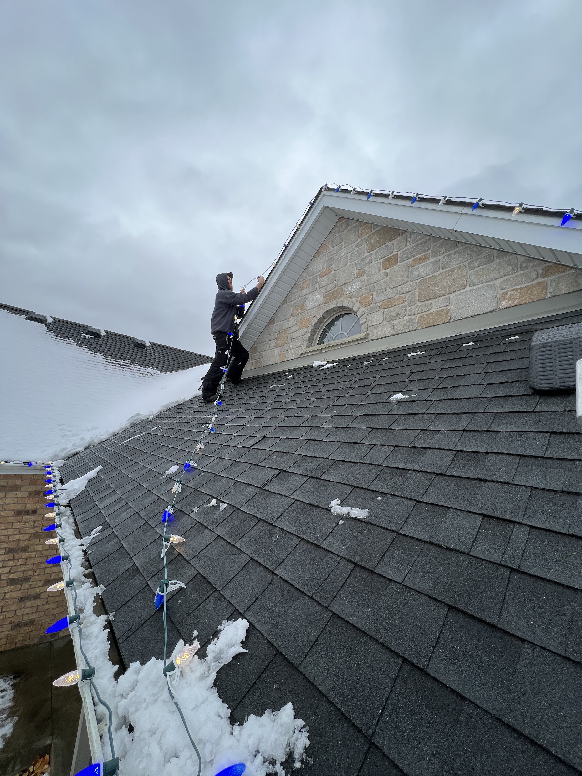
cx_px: 291
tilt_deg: +10.1
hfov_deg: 89.9
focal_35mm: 13
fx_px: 291
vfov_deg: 106.2
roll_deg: -6.3
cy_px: 388
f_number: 1.8
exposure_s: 1/539
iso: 32
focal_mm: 1.57
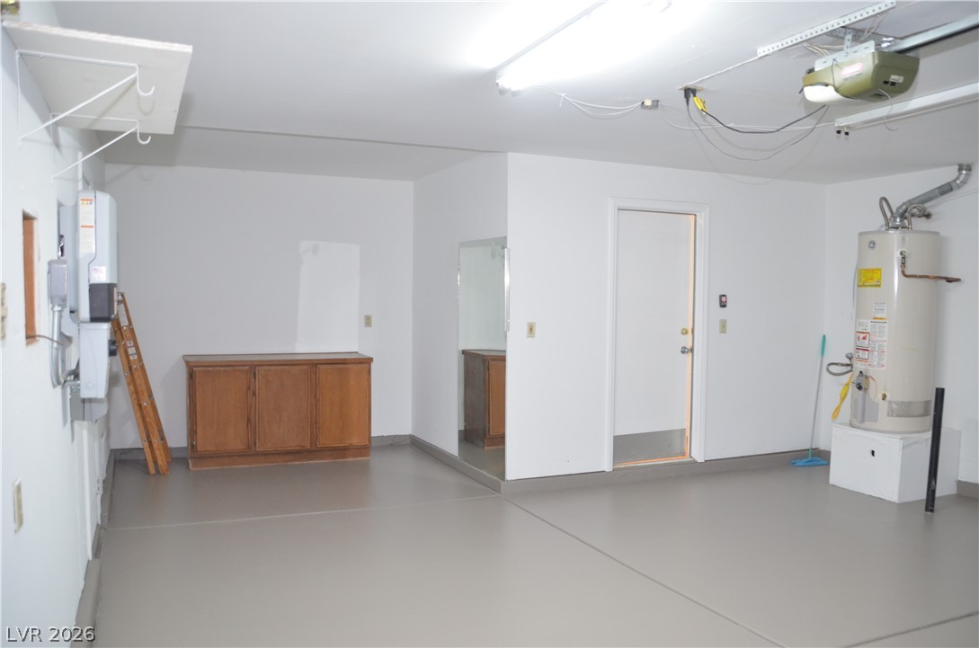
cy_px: 324
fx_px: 814
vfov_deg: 43.4
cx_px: 490
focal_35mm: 30
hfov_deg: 62.0
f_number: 3.5
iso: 800
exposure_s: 1/40
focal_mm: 20
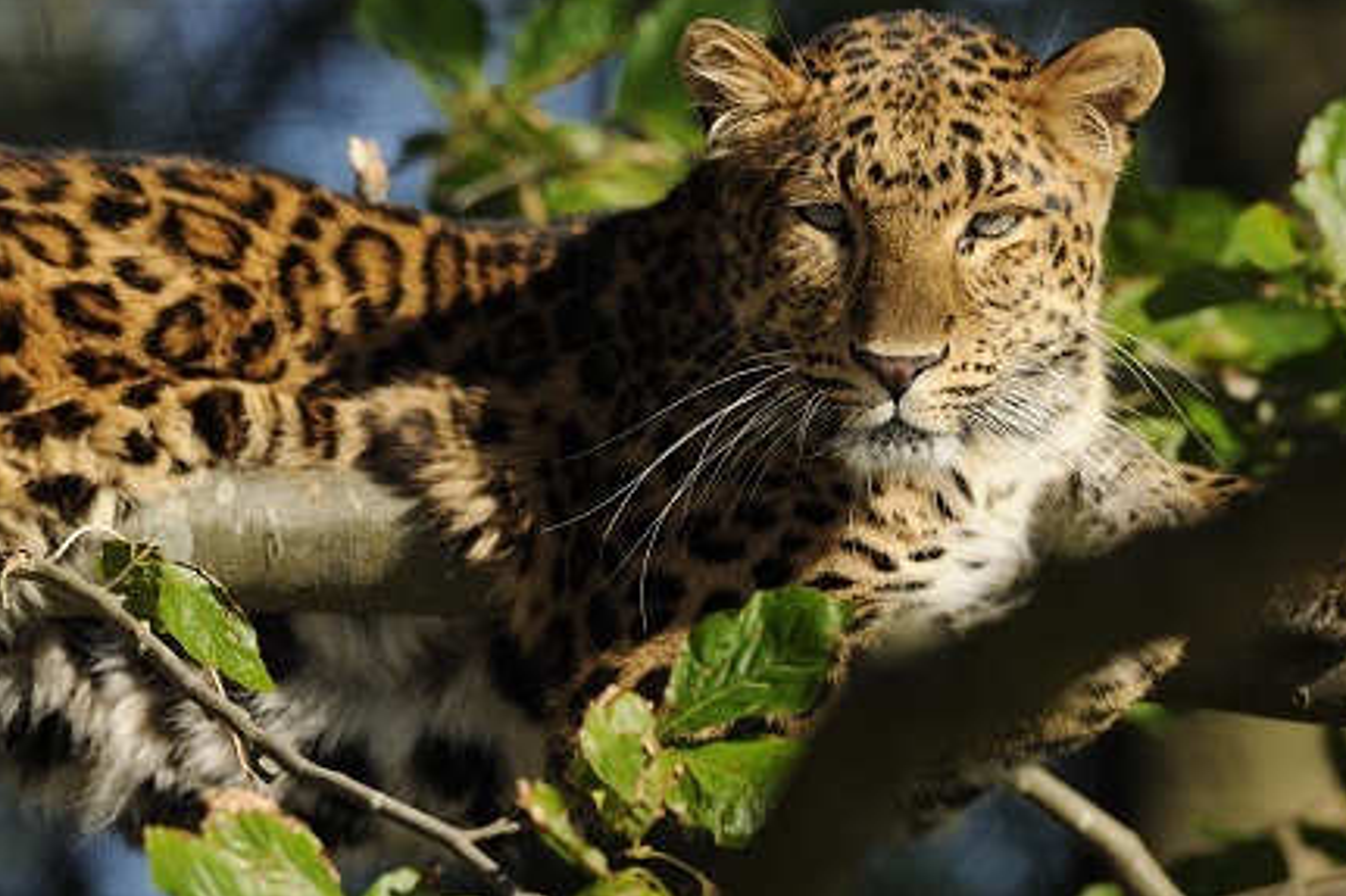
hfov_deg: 4.2
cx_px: 611
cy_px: 356
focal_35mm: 487
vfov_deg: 2.8
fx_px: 18200
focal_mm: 400
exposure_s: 1/350
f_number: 4
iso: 100
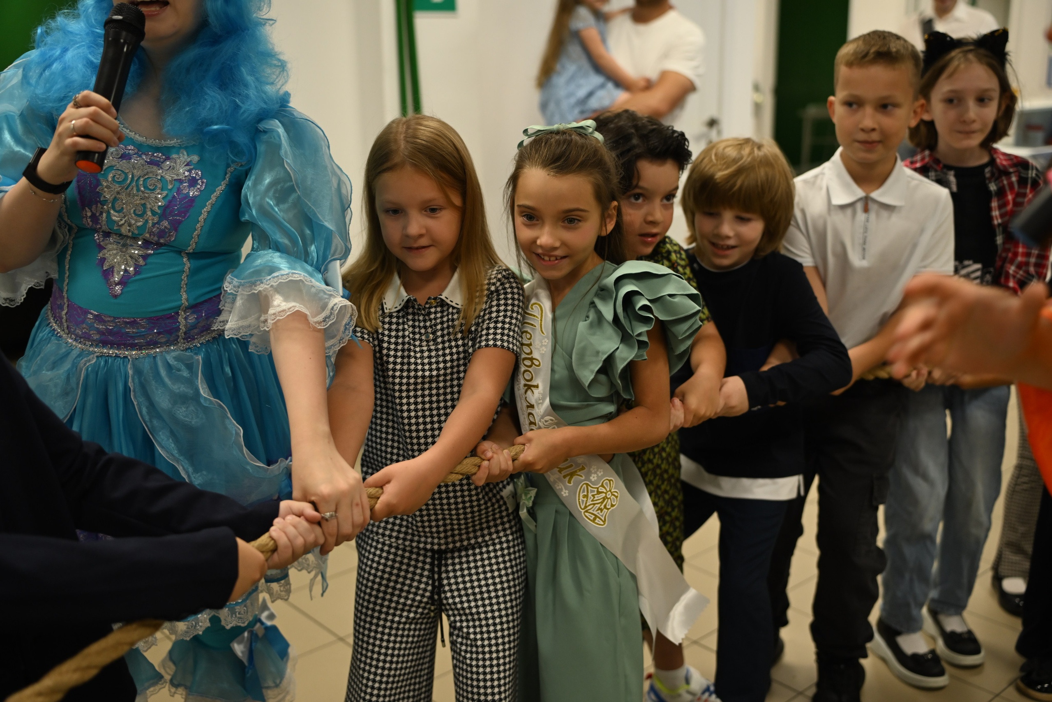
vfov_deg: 35.9
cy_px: 351
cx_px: 526
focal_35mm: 37
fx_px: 1081
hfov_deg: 51.9
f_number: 2.2
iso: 640
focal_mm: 37
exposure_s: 1/392
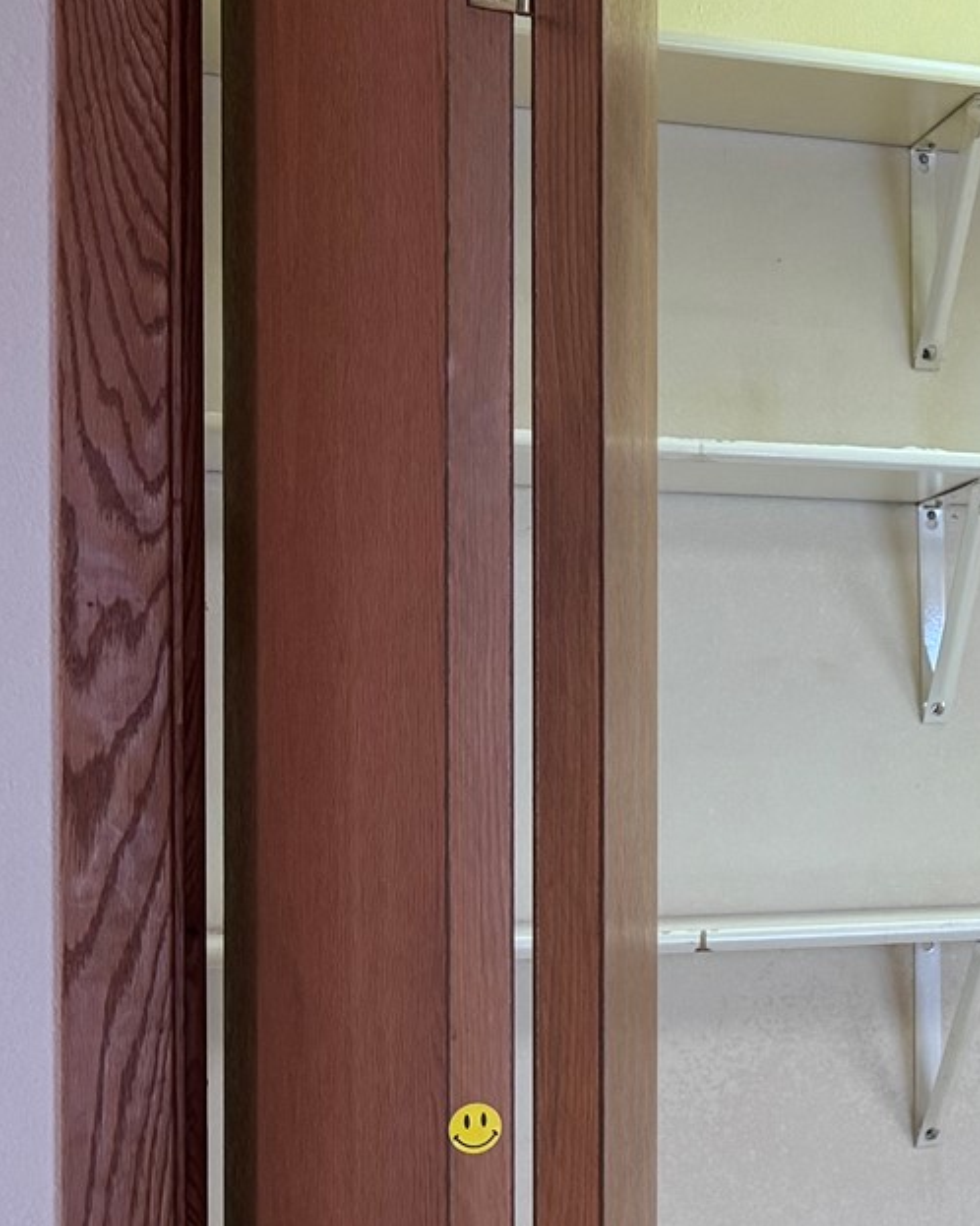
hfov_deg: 16.5
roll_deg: +0.4
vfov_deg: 24.7
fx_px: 2793
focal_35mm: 77
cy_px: 777
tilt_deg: -0.8
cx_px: 1793
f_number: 1.78
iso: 200
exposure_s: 1/60
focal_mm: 6.76
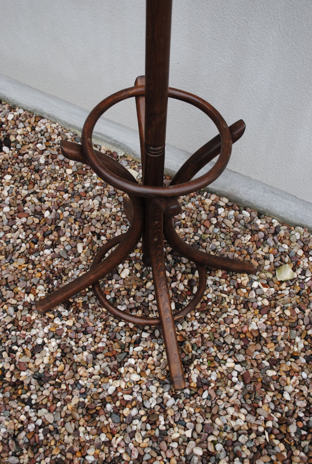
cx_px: 156
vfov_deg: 44.9
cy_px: 232
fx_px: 563
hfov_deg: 31.0
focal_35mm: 44
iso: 200
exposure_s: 1/100
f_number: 5
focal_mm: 29
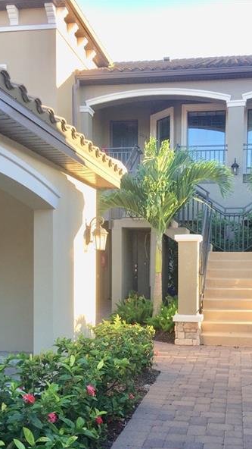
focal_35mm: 41
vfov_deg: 48.8
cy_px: 290
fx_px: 487
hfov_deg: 28.9
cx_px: 162
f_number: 2.2
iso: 32
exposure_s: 1/128
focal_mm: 4.15
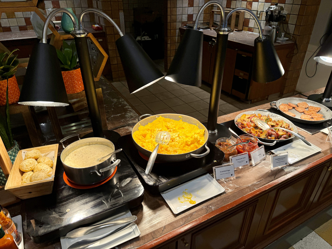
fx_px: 230
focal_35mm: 24
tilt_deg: -30.4
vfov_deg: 56.8
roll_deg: +0.3
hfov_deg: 71.6
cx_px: 166
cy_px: 124
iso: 64
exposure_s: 1/256
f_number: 1.78
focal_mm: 6.76
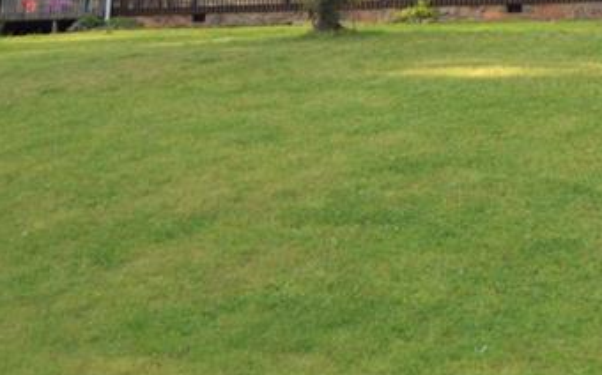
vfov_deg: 9.2
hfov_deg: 15.0
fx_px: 2263
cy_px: -207
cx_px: 531
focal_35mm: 138
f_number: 4.2
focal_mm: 30
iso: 100
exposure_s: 1/160
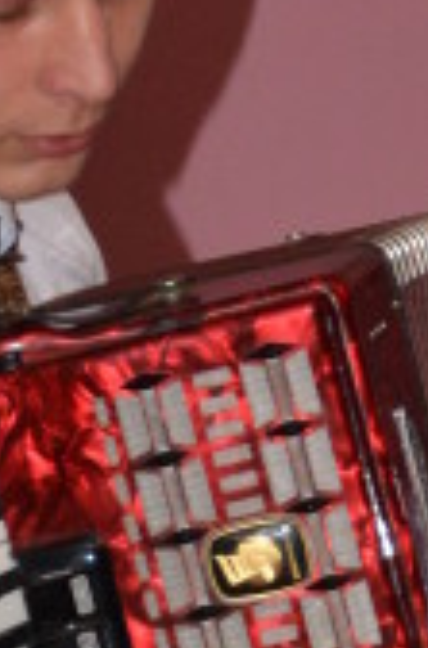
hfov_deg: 2.1
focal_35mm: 641
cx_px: -58
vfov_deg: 3.2
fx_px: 11502
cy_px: 891
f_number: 5.3
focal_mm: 70
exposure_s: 1/60
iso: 800
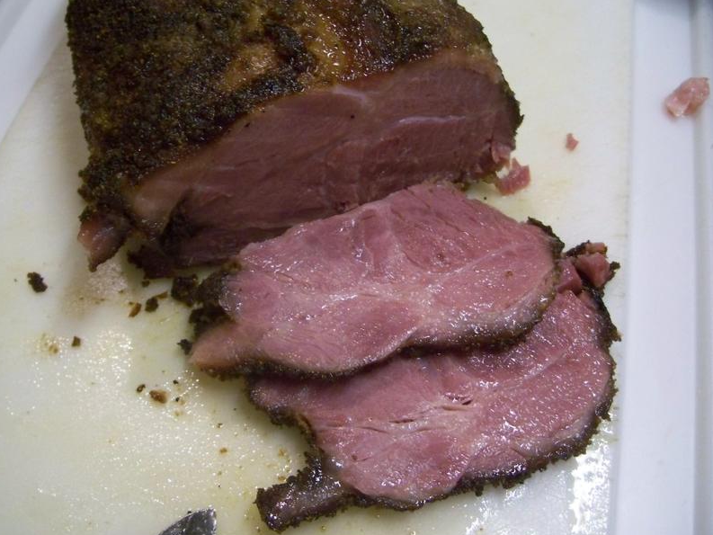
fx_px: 865
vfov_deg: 34.3
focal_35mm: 42
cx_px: 324
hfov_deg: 44.7
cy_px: 287
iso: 400
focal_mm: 7.8
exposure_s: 1/20
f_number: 2.8
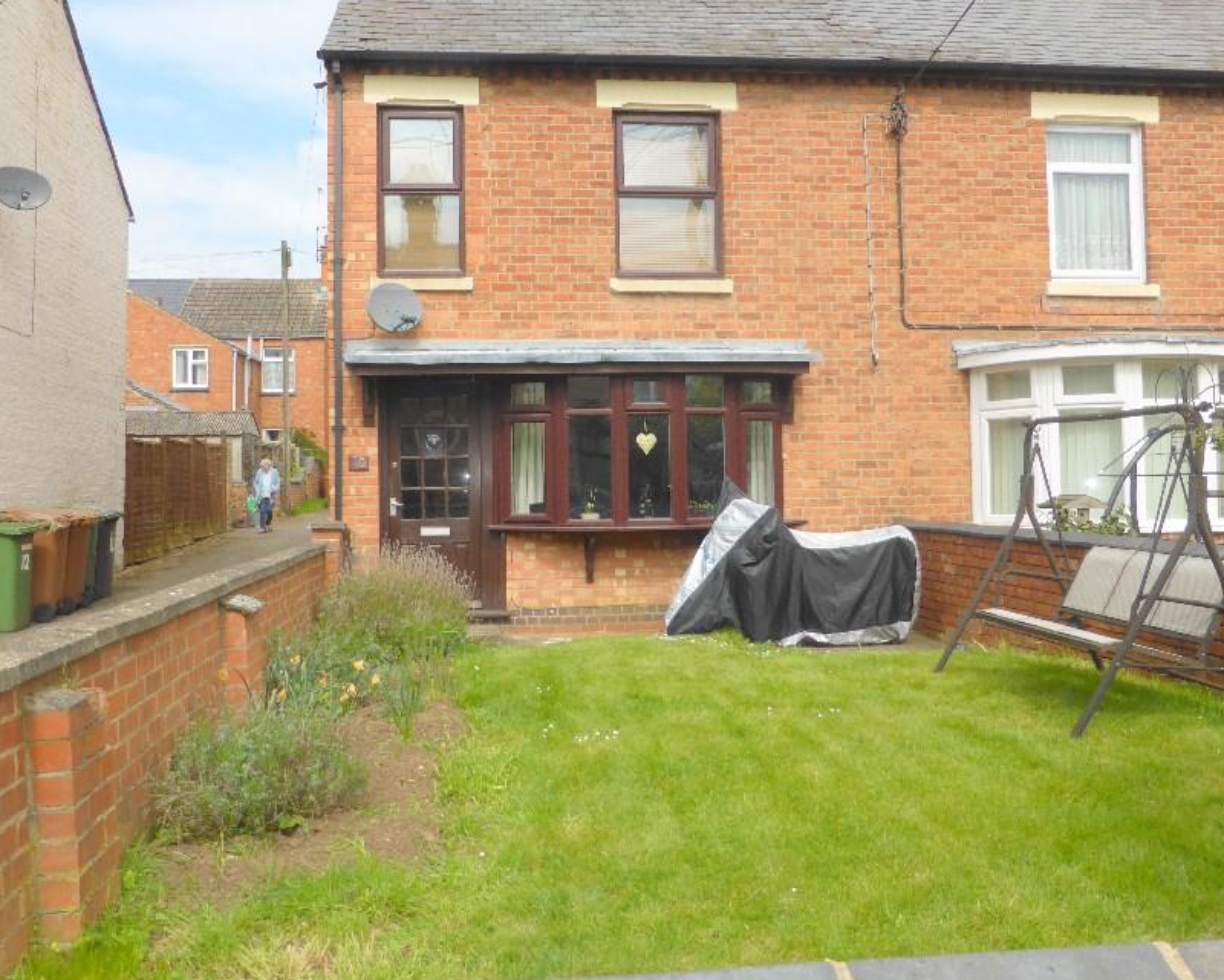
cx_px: 572
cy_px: 447
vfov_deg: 48.4
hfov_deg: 58.7
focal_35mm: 30
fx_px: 1087
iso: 100
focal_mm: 4.3
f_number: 3.3
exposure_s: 1/800
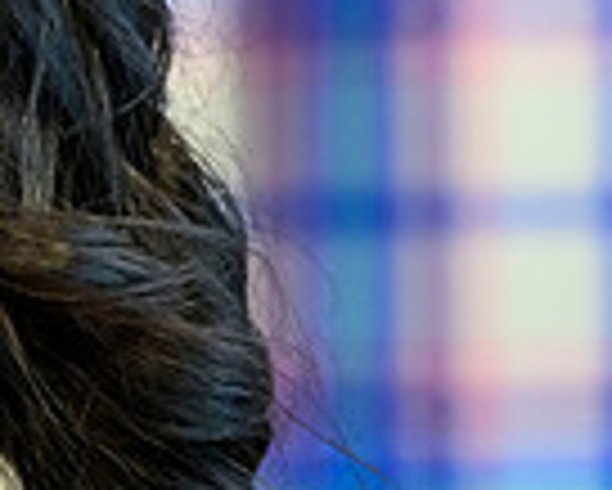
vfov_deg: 3.2
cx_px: -603
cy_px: 92
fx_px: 8700
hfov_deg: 4.0
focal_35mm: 480
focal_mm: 120
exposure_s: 1/250
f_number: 3.2
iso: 3200
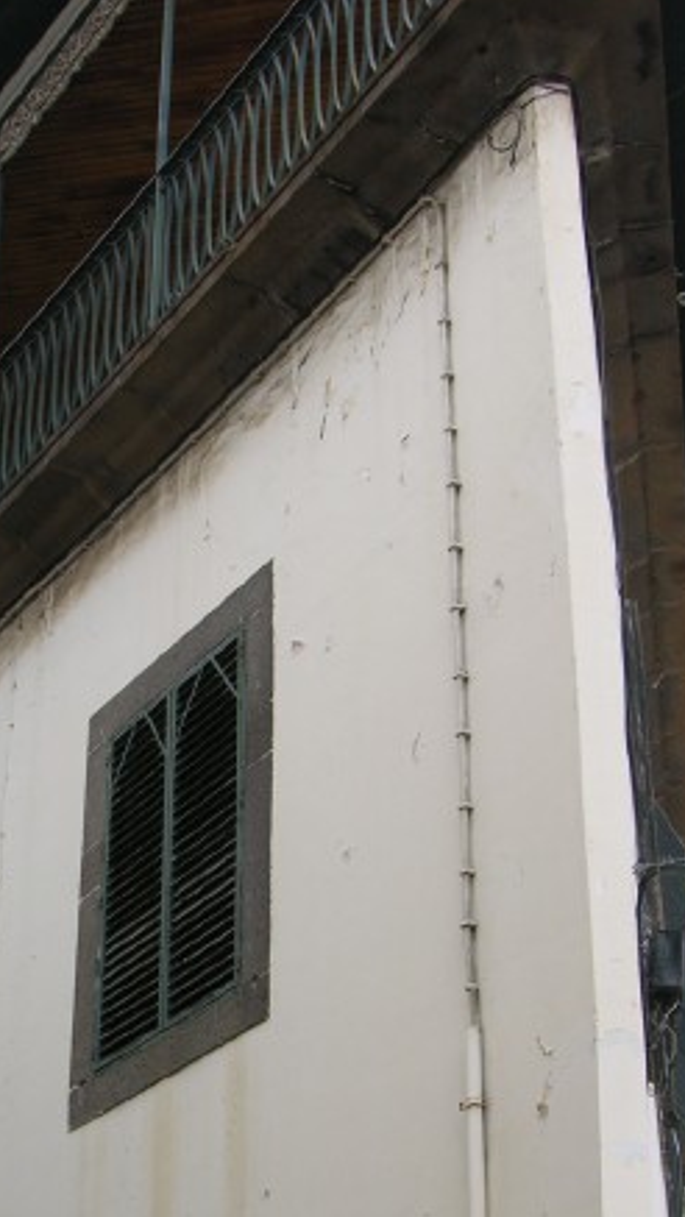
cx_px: 192
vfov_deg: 31.0
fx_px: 2162
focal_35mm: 67
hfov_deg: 17.9
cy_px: 866
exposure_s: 1/147
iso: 50
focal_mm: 8.9
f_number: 5
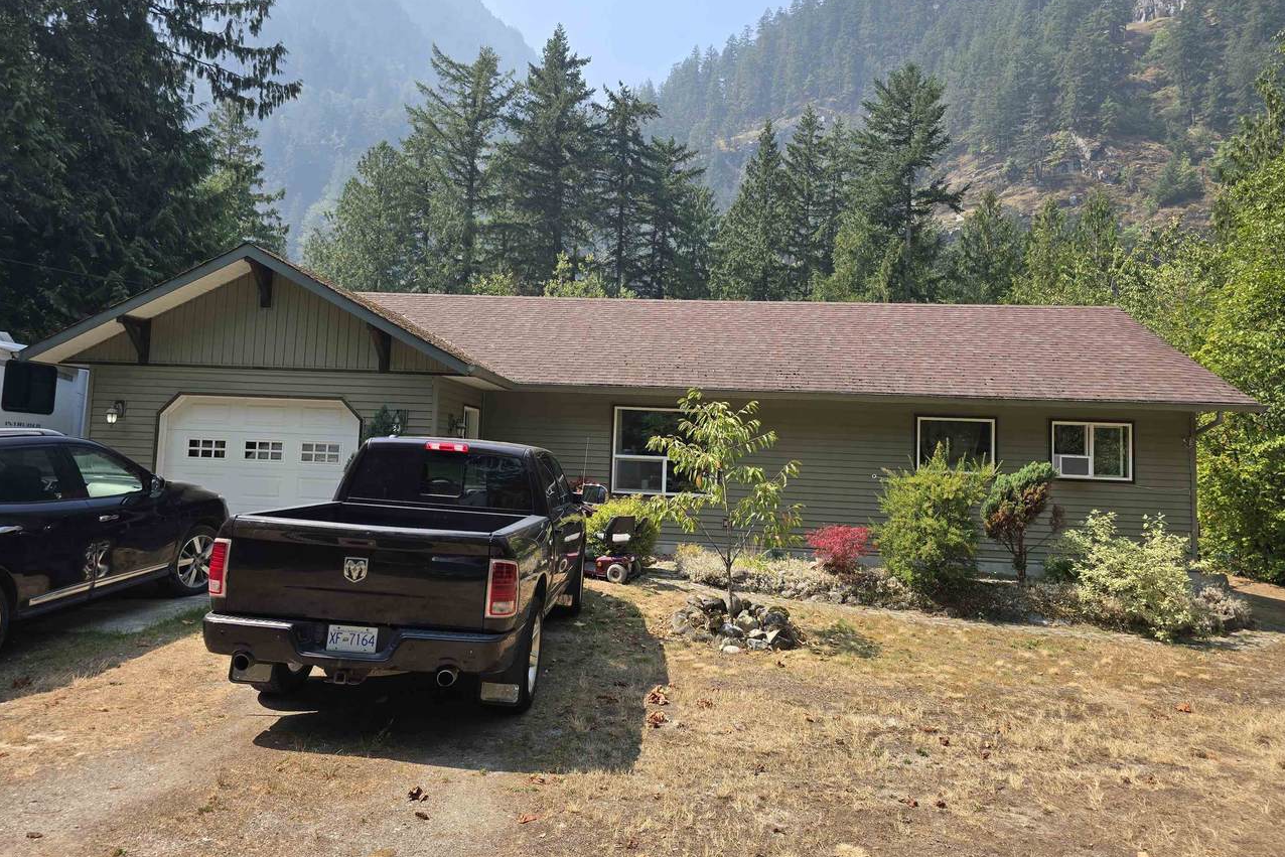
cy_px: 409
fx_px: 857
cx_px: 641
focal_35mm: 24
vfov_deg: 53.1
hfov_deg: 73.7
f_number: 1.7
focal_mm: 6.3
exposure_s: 1/412
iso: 12
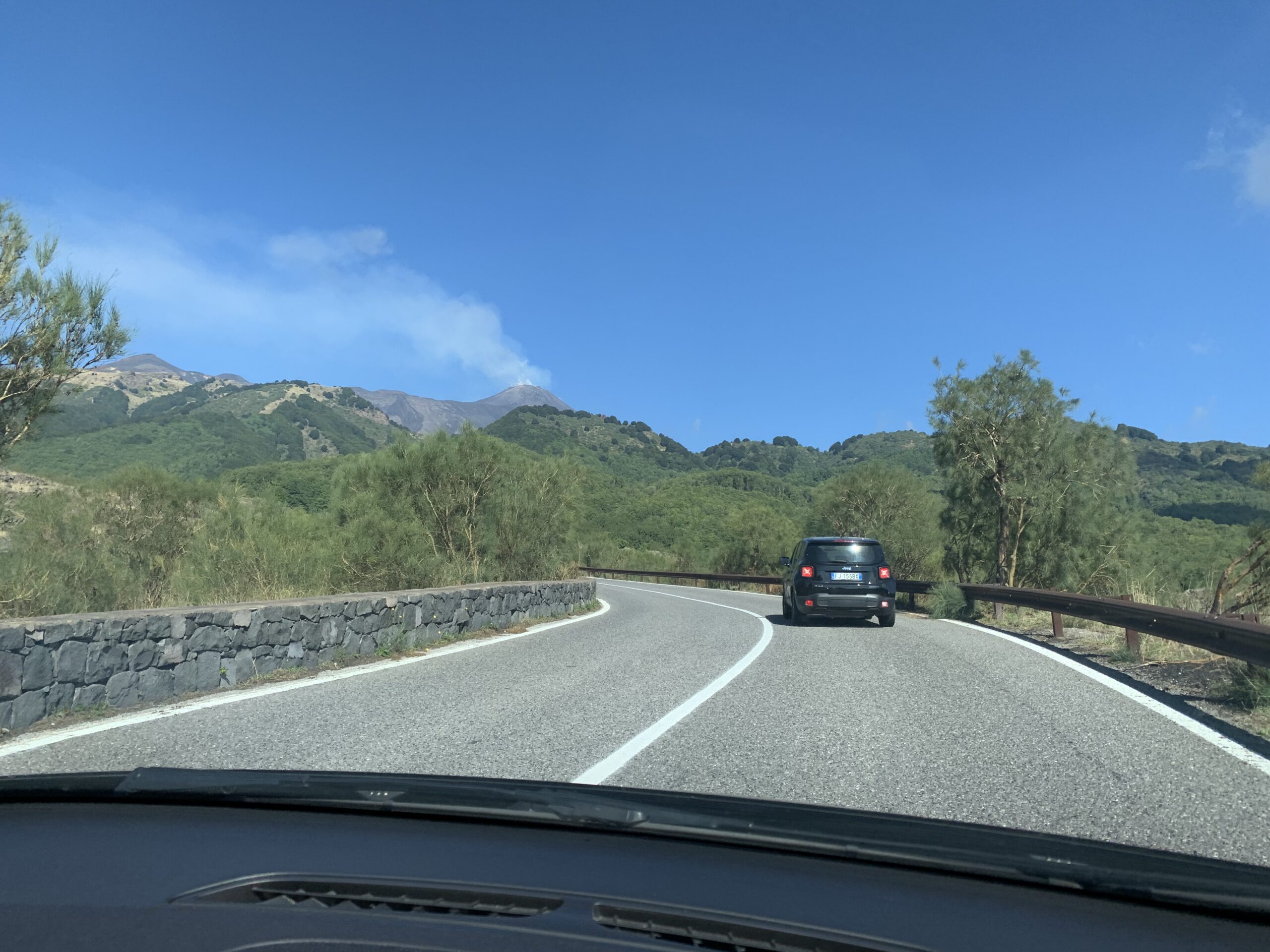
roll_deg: -2.7
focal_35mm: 26
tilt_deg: +12.8
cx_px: 635
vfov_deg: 53.1
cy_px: 476
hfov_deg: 67.3
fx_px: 954
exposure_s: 1/1124
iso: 25
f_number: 1.8
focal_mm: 4.25
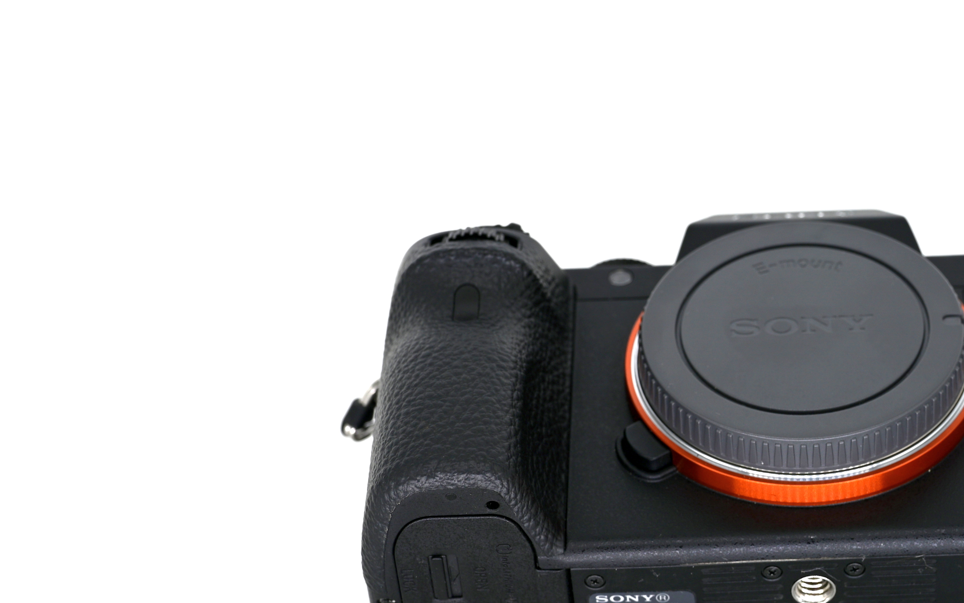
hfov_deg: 22.2
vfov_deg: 14.2
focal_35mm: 92
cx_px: 789
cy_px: 397
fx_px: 2417
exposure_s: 1/60
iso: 100
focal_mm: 50
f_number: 8
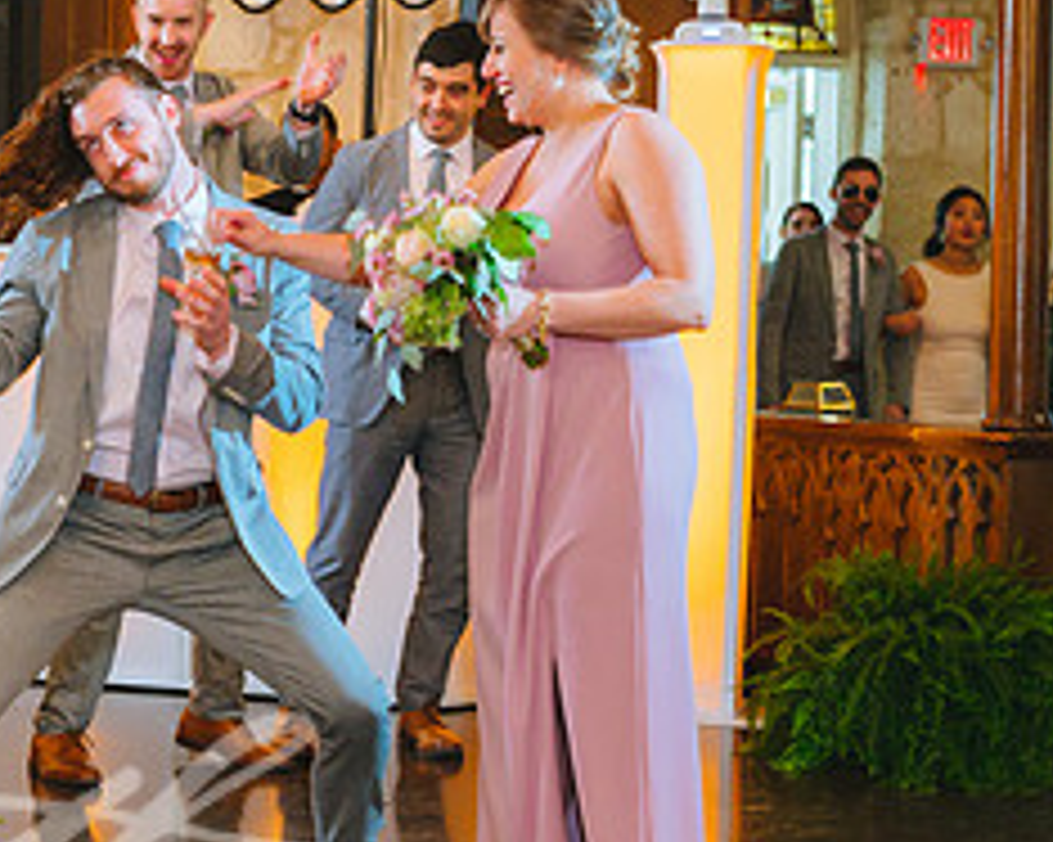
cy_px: 459
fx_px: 2897
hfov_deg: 20.1
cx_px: 54
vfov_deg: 16.5
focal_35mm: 93
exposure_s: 1/80
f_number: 2.8
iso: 1600
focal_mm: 40
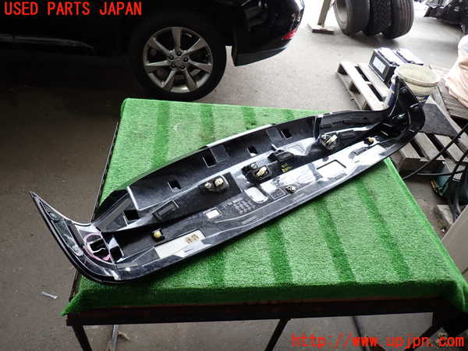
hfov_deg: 69.4
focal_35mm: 25
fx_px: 338
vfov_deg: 54.9
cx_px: 234
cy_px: 176
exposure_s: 1/80
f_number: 2
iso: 100
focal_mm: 4.5
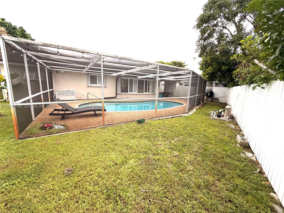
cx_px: 142
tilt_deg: -10.0
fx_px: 115
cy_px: 106
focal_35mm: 14
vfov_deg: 85.7
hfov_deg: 102.1
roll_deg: -1.7
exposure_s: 1/121
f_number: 2.2
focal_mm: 2.22
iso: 160
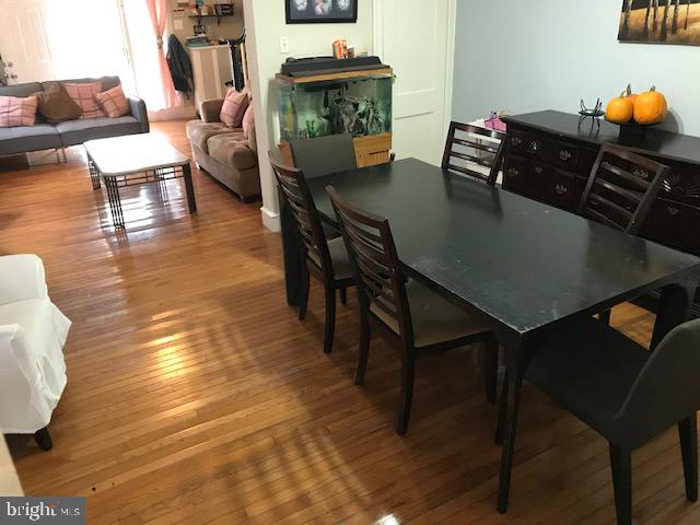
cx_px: 350
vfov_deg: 49.7
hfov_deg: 63.4
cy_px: 262
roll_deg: +3.0
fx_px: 566
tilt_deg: -25.7
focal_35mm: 28
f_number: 1.8
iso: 100
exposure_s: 1/9
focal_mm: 3.99
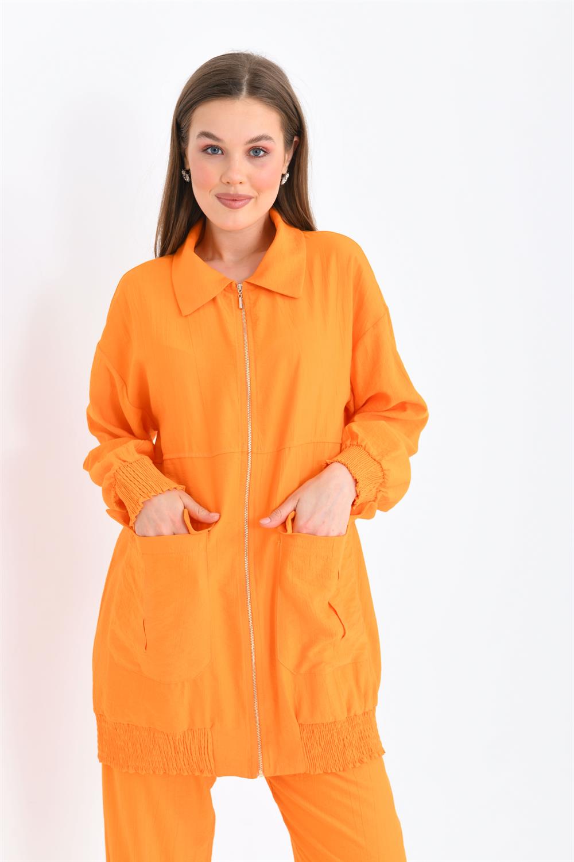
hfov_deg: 21.9
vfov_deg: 32.4
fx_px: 1483
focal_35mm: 62
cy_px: 431
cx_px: 287
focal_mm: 62
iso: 125
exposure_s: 1/125
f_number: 6.3
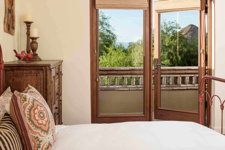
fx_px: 281
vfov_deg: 29.9
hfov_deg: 43.6
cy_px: 75
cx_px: 112
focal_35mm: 45
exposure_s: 1/160
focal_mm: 45
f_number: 9.5
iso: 250
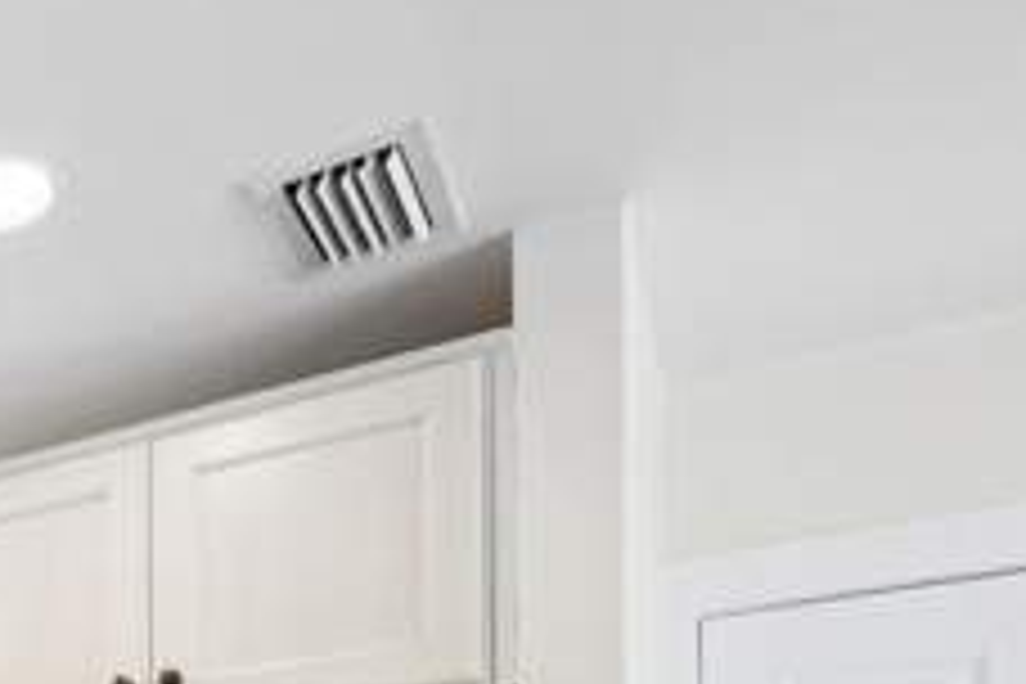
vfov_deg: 22.1
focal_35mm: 49
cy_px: 1062
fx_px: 1396
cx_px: -315
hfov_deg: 31.1
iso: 400
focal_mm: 14
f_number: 8
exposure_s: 1/25
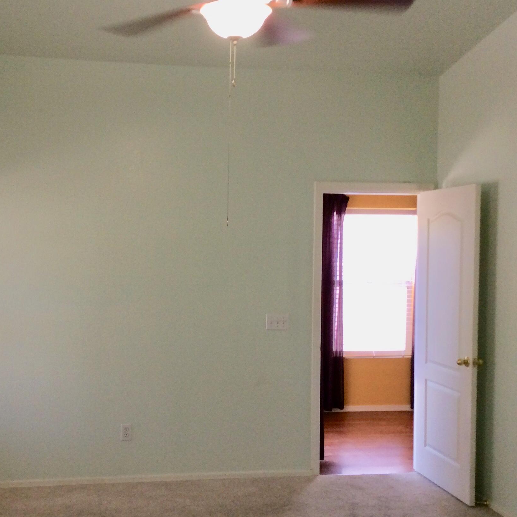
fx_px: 760
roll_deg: -2.2
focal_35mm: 45
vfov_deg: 37.5
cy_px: 267
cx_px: 187
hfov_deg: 37.3
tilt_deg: -1.9
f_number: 2.4
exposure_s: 1/25
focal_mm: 3.3
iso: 40
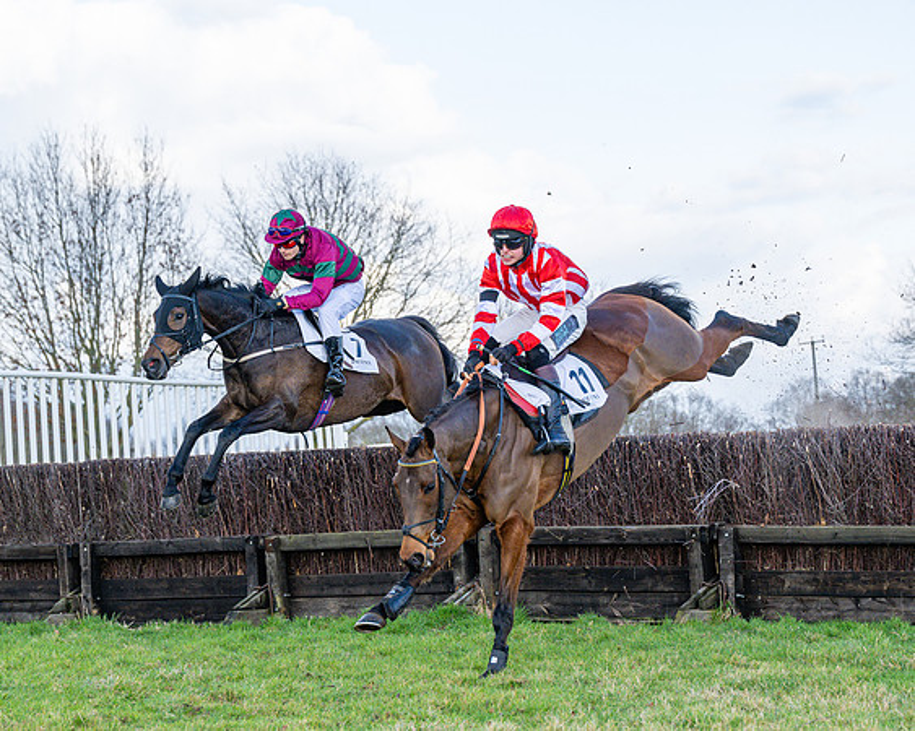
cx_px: 453
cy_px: 338
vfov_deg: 13.4
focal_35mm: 115
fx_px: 3111
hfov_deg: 16.7
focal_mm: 78
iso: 500
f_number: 4
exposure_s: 1/2500
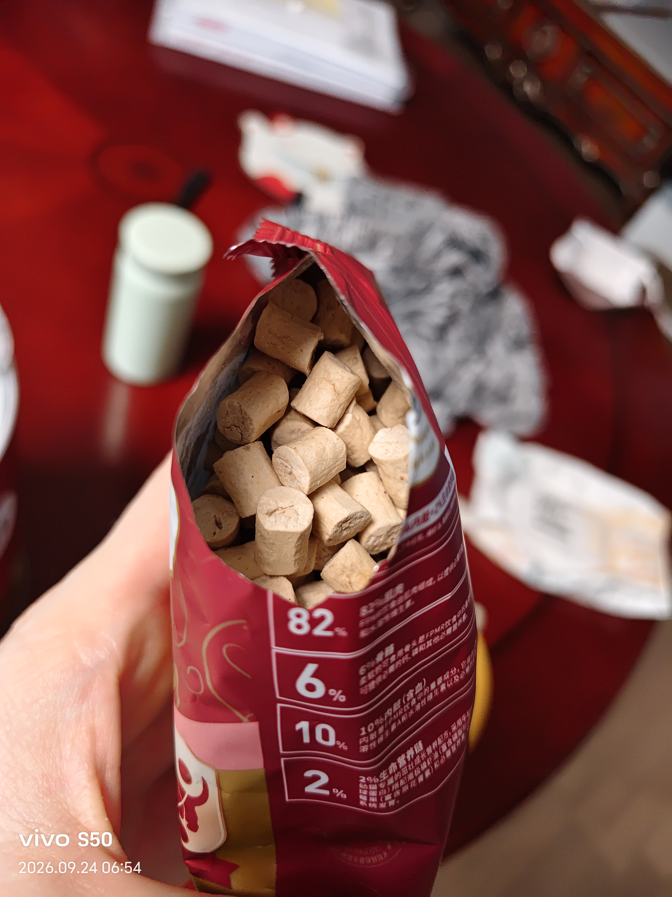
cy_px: 448
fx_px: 595
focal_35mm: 23
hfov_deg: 58.9
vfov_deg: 73.9
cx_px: 336
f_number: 1.88
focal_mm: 5.56
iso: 461
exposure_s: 1/100
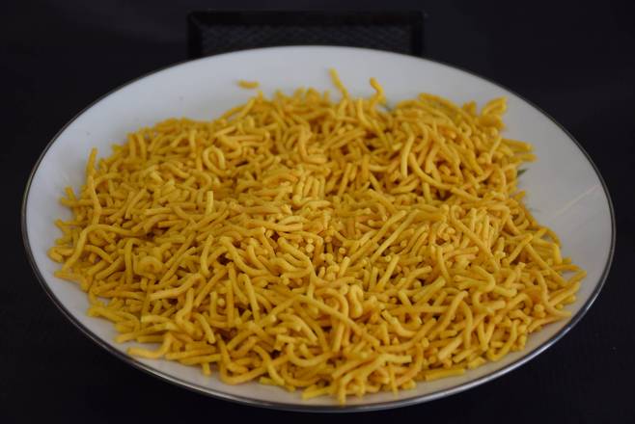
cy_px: 212
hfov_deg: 24.2
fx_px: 1483
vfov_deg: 16.3
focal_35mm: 84
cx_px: 318
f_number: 5
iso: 400
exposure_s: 1/100
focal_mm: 56
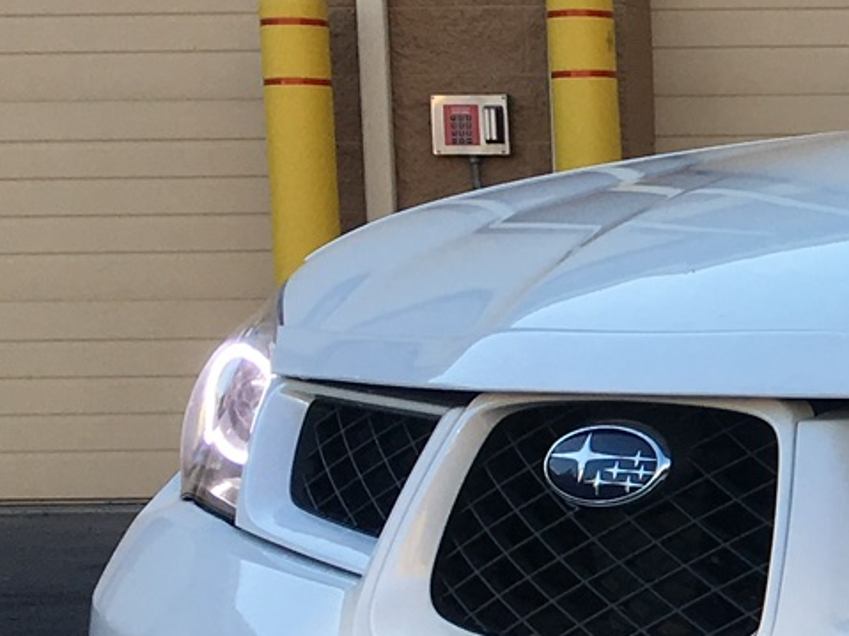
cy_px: 601
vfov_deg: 11.8
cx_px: 1491
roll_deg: +0.1
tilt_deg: -3.9
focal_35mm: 124
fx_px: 3040
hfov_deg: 14.2
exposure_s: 1/340
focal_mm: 4.15
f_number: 2.2
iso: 25
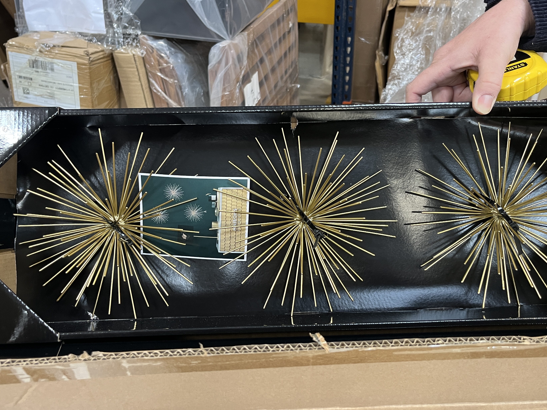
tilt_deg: -34.1
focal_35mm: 32
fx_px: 506
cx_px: 301
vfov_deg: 44.1
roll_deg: +0.5
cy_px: 186
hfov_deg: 56.7
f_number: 1.6
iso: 200
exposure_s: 1/60
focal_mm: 5.1
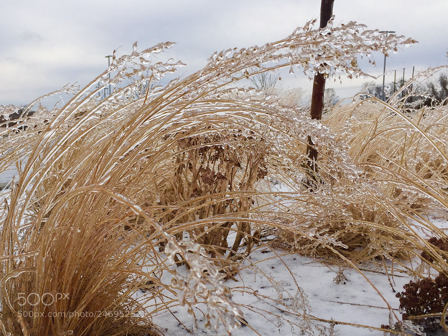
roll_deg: -1.0
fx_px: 375
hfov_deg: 61.7
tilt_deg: -9.2
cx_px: 224
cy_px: 168
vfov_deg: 48.2
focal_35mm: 29
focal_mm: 4.15
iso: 32
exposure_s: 1/1014
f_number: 2.2
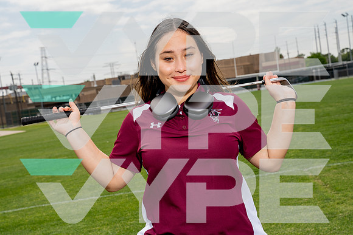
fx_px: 687
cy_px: 118
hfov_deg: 28.8
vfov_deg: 19.5
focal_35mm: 70
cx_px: 176
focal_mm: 70
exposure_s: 1/250
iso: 200
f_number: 11
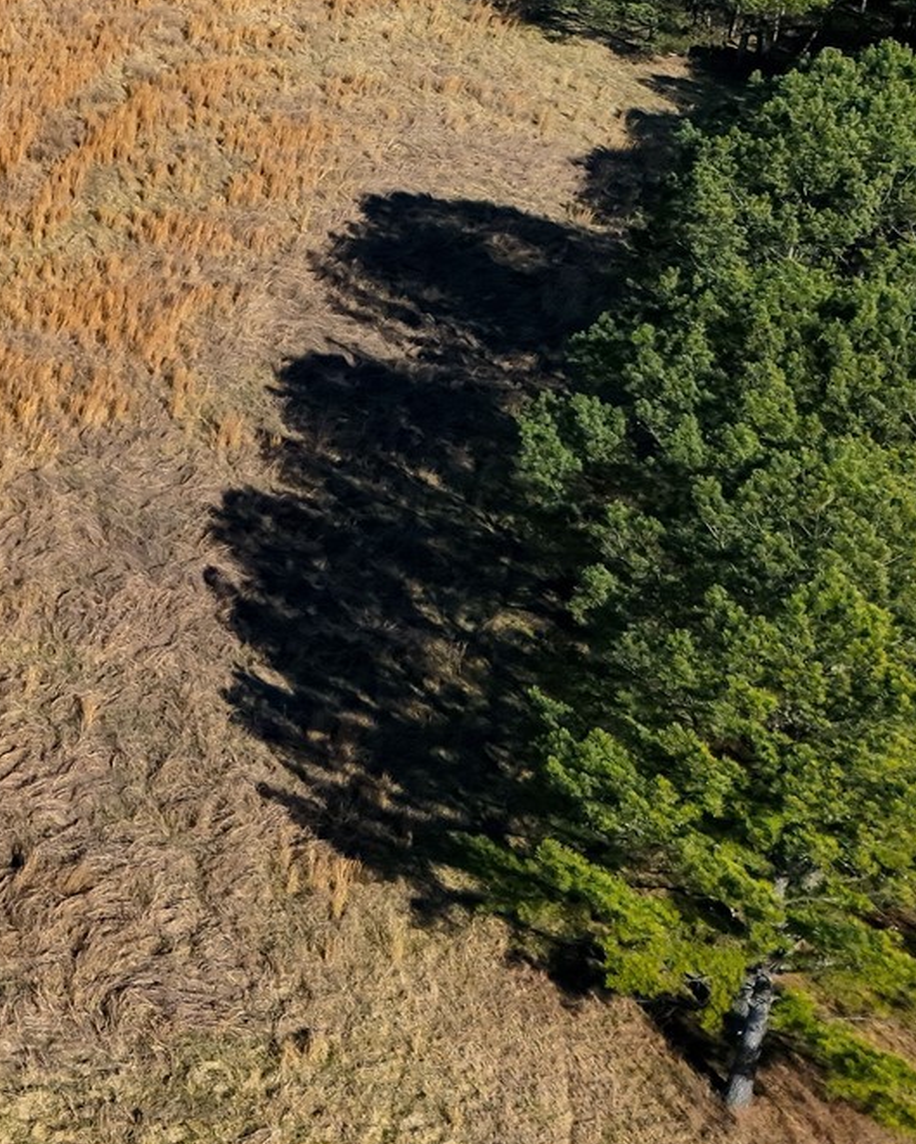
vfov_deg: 26.5
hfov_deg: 19.1
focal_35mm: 68
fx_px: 2304
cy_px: 7
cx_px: -532
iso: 160
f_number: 1.7
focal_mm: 6.72
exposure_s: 1/5000
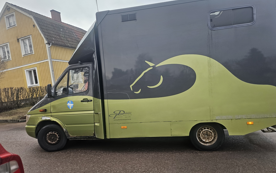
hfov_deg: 72.5
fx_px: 188
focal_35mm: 25
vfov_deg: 49.1
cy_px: 99
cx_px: 139
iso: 125
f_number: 1.7
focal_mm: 6.3
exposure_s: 1/129
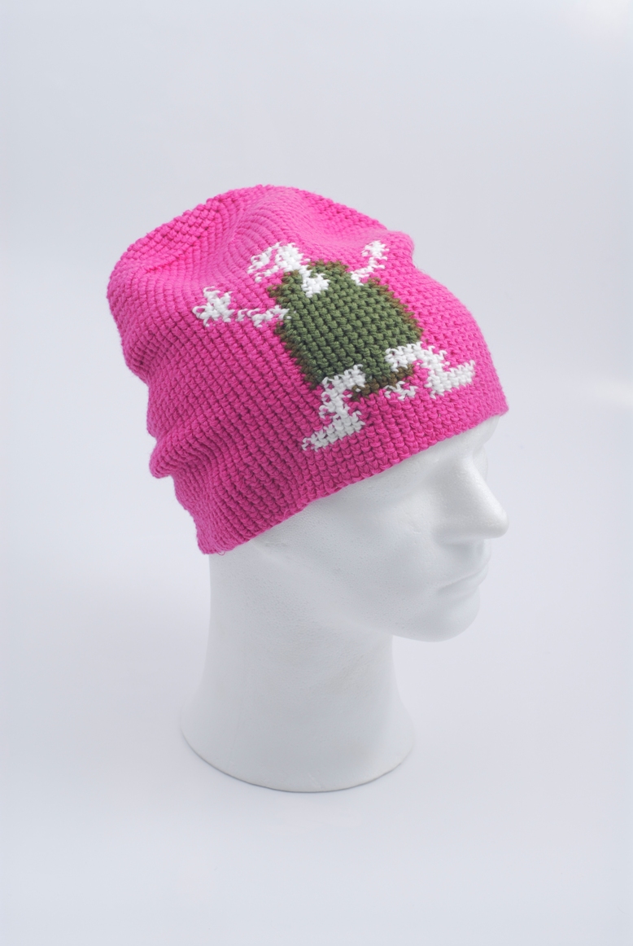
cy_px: 473
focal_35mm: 75
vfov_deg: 27.0
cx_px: 316
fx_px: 1972
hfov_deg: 18.2
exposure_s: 1/250
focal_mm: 50
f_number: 7.1
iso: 100
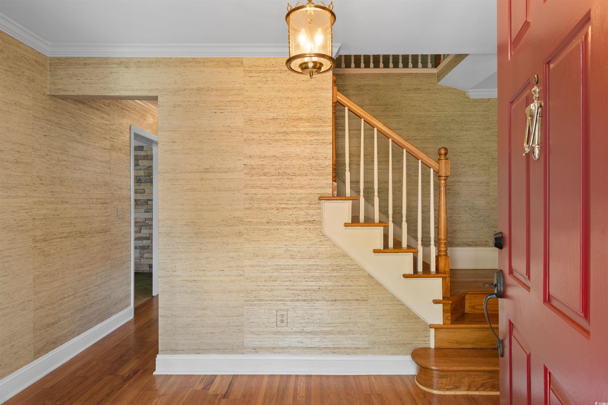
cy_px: 202
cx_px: 304
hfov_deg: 86.9
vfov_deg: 64.6
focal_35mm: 19
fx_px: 321
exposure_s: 1.3
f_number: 5
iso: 100
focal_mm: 13
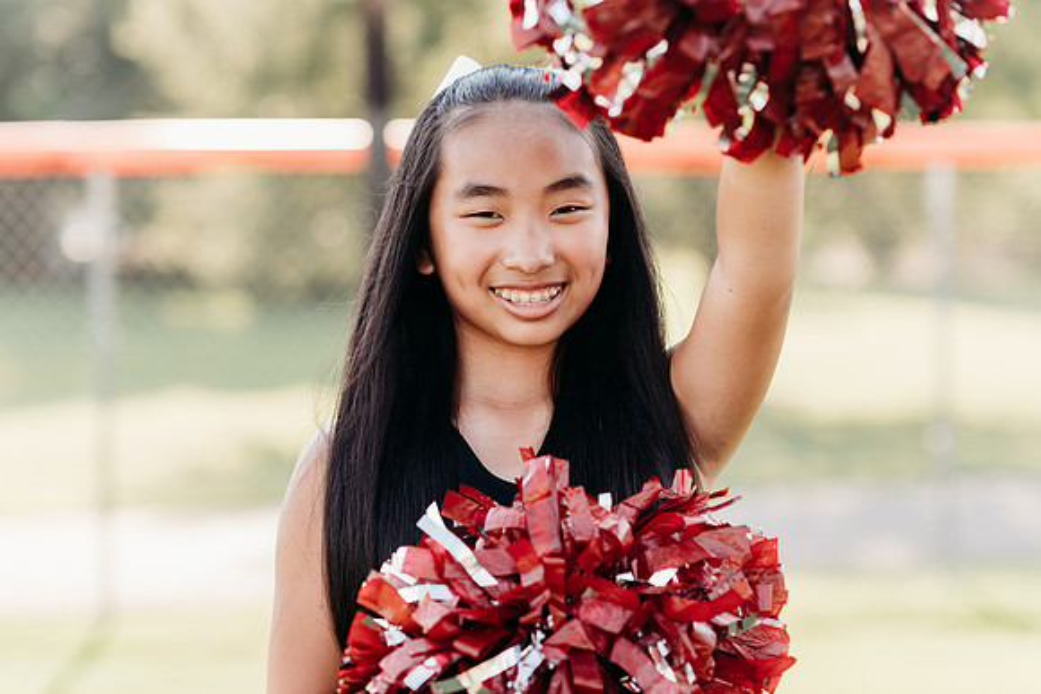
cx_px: 520
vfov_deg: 16.1
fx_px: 2458
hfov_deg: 23.9
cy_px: 347
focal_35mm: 85
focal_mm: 85
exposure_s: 1/500
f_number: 2.8
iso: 200
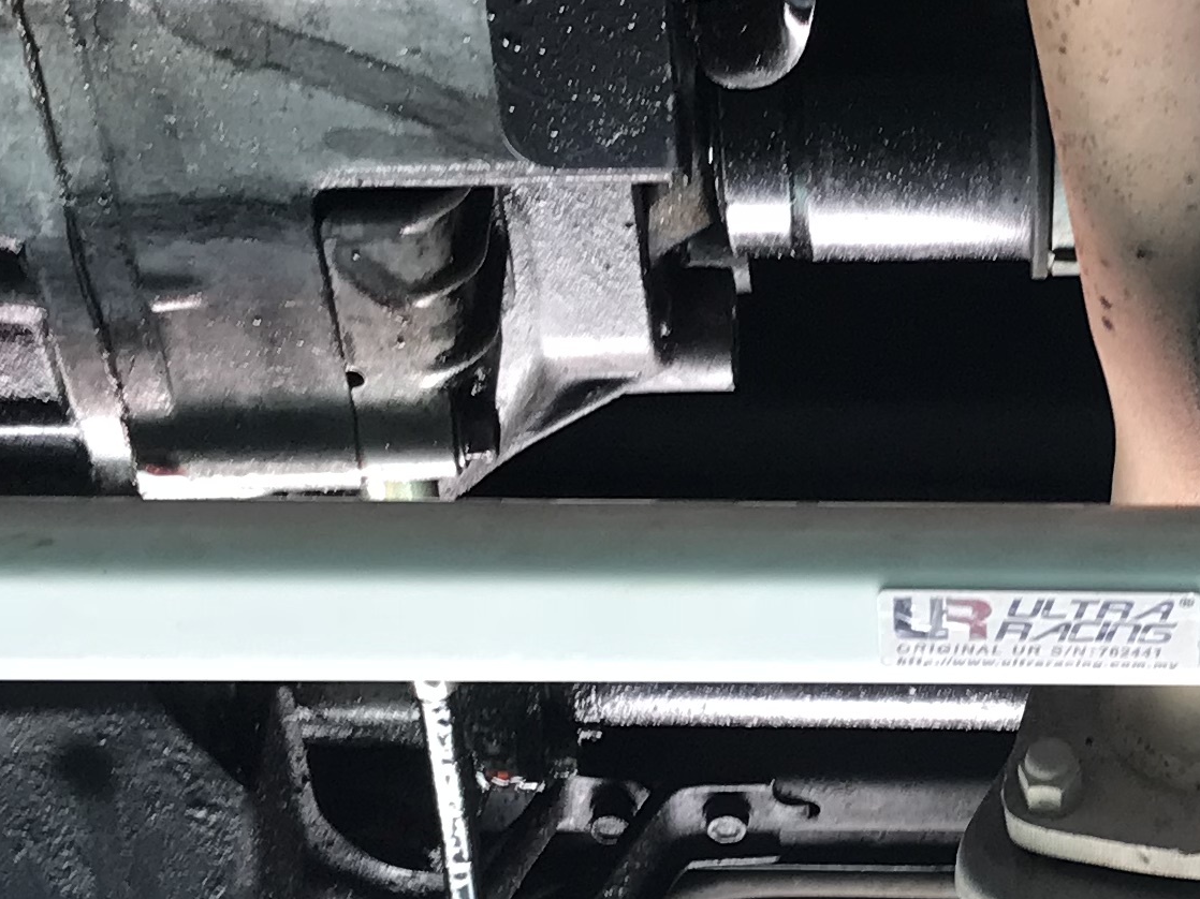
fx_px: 3501
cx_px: 1058
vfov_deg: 14.6
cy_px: 608
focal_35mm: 101
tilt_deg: +45.7
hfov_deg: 19.1
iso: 25
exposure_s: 1/50
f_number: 1.8
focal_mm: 3.99
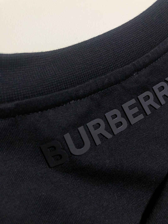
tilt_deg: -70.9
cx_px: 84
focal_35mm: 28
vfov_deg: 63.4
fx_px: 181
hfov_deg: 49.7
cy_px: 112
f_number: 1.8
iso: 50
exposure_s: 1/120
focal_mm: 4
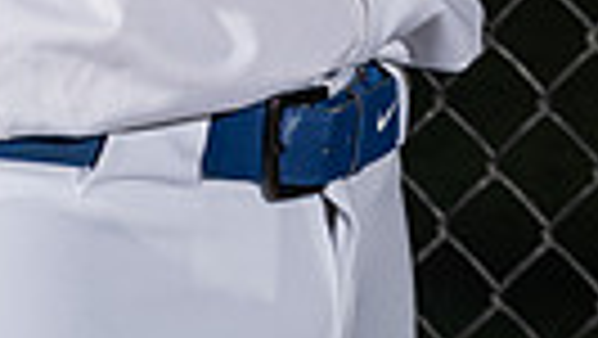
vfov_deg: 5.1
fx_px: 3586
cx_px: 85
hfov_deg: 9.5
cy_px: -617
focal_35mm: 226
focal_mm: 64
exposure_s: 1/125
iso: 125
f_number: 7.1
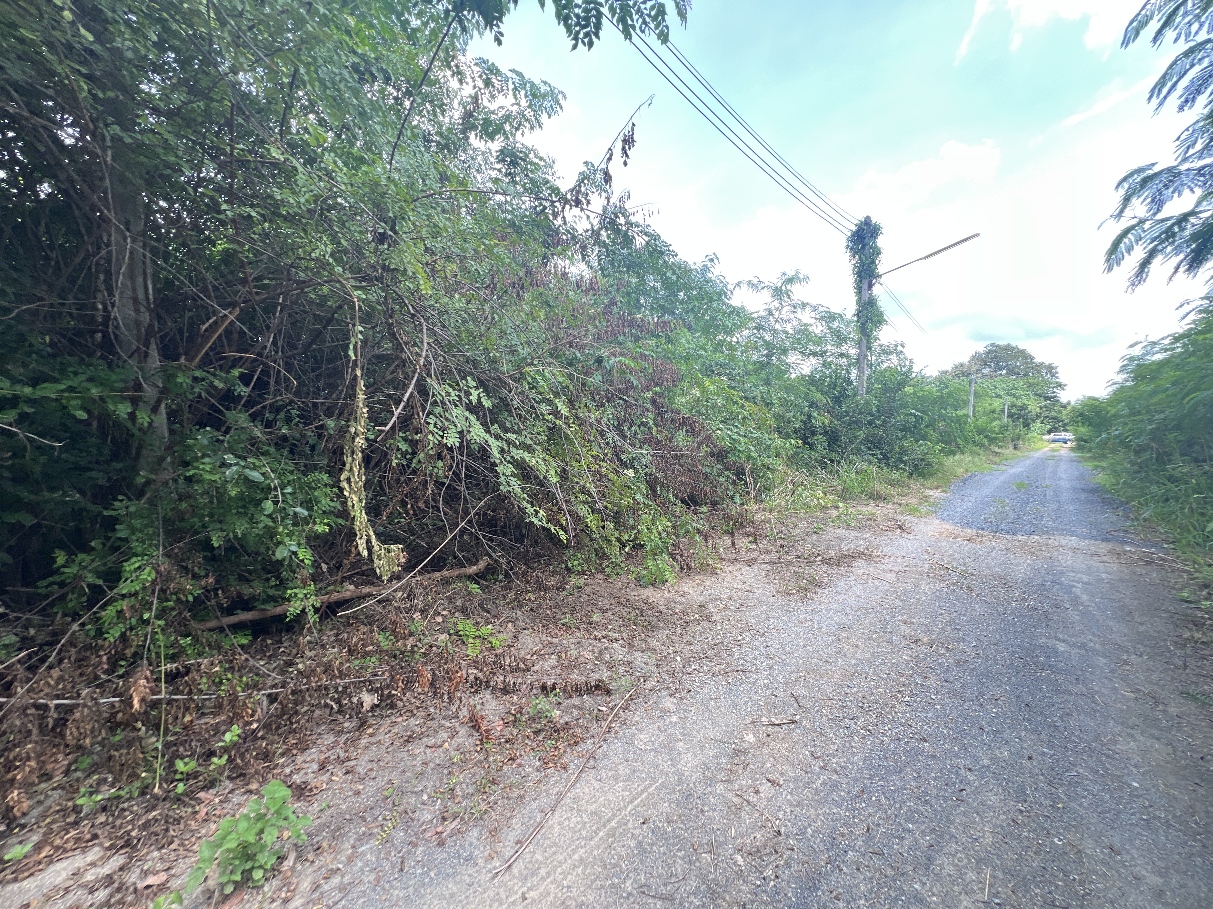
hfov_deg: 106.2
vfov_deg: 89.9
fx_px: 456
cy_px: 454
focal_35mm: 13
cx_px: 606
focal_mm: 1.57
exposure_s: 1/116
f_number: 1.8
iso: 32
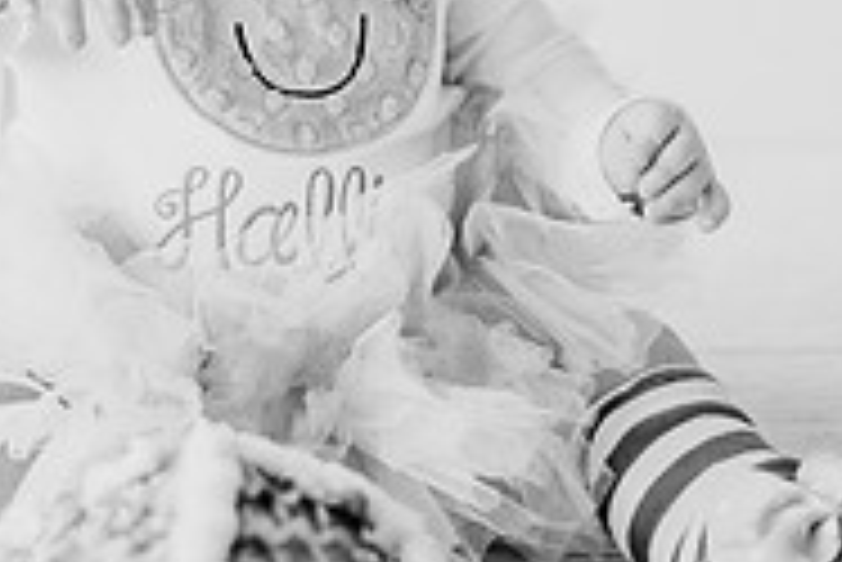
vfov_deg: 8.7
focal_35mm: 155
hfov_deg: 13.2
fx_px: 3628
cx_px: 261
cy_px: -209
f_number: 1.8
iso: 640
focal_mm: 50
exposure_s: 1/640
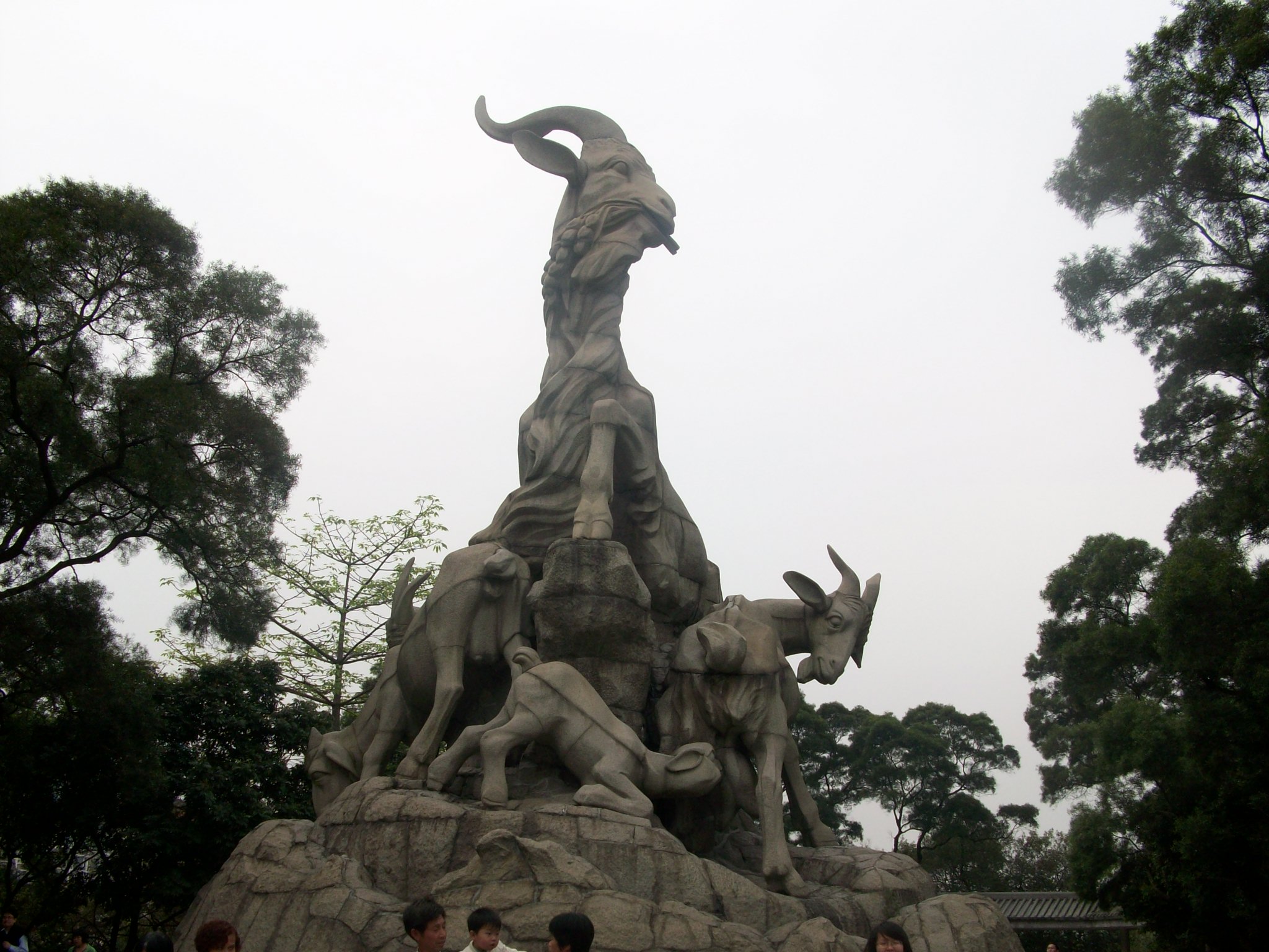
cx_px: 634
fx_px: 1246
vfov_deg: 41.8
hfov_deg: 54.0
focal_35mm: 34
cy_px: 476
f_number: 5.5
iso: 64
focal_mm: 5.7
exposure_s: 1/266
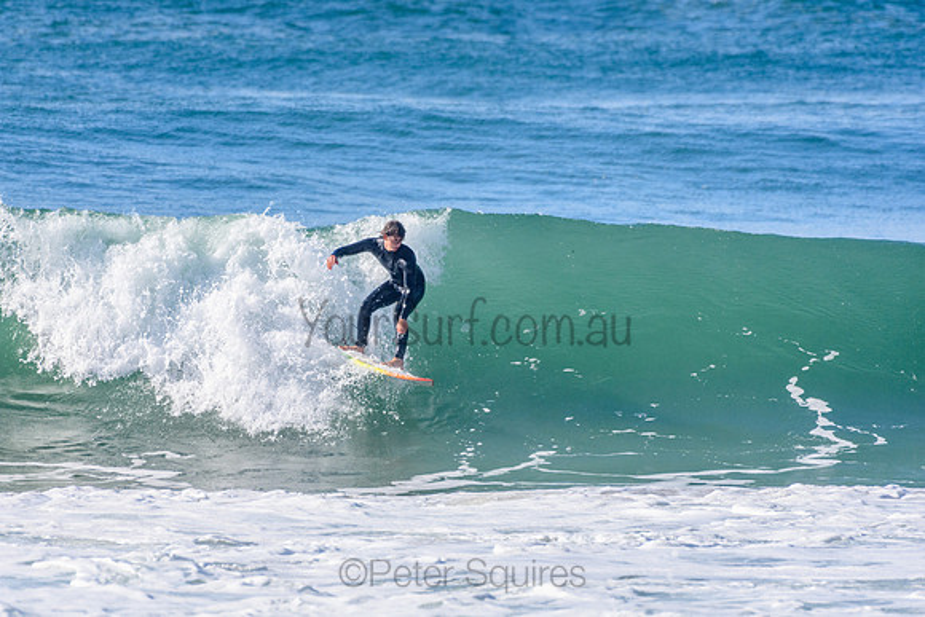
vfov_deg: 1.8
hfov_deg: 2.7
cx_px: 462
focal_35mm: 750
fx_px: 19274
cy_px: 308
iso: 320
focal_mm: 500
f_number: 5.6
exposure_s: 1/2000
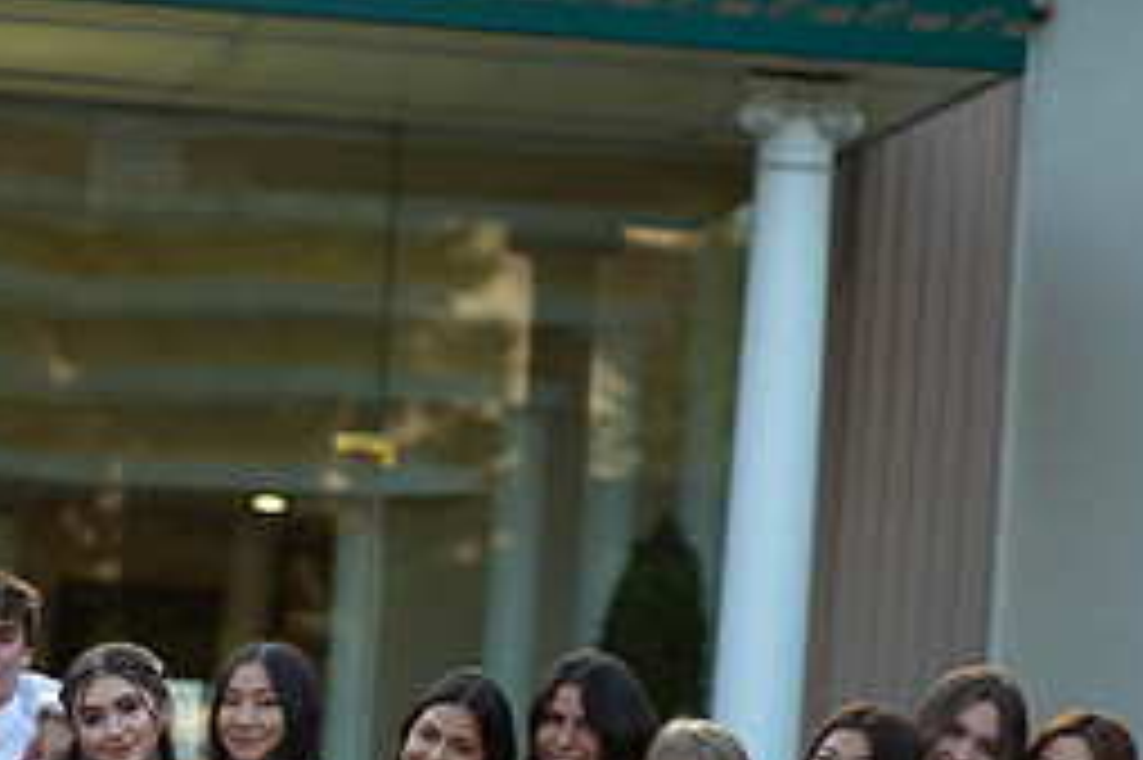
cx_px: 130
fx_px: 6155
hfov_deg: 10.6
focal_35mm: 194
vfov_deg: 7.0
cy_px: 863
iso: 250
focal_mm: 85
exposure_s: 1/1000
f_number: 2
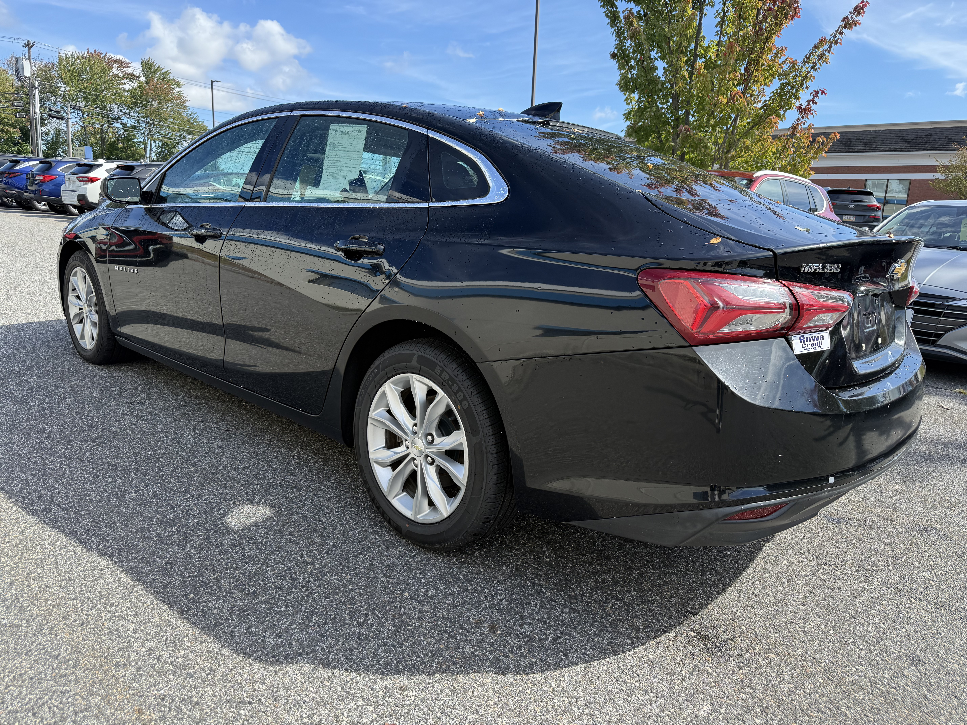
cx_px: 484
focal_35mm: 24
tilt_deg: -11.6
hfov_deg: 71.6
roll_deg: -3.6
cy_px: 362
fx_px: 670
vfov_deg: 56.8
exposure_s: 1/1522
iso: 100
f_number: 1.78
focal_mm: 6.76
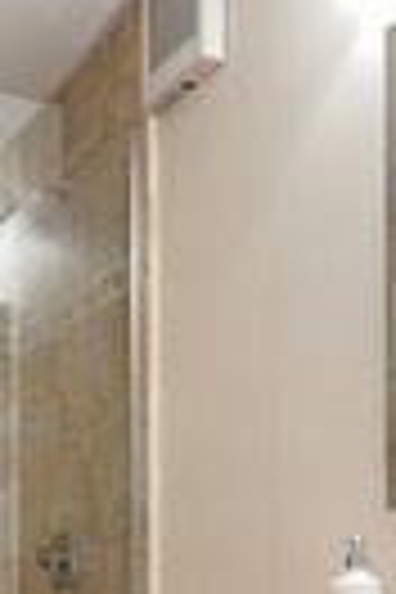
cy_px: 608
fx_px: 957
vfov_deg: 31.6
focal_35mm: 58
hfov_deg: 23.0
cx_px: 72
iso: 200
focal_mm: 16
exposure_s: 1/2
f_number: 8
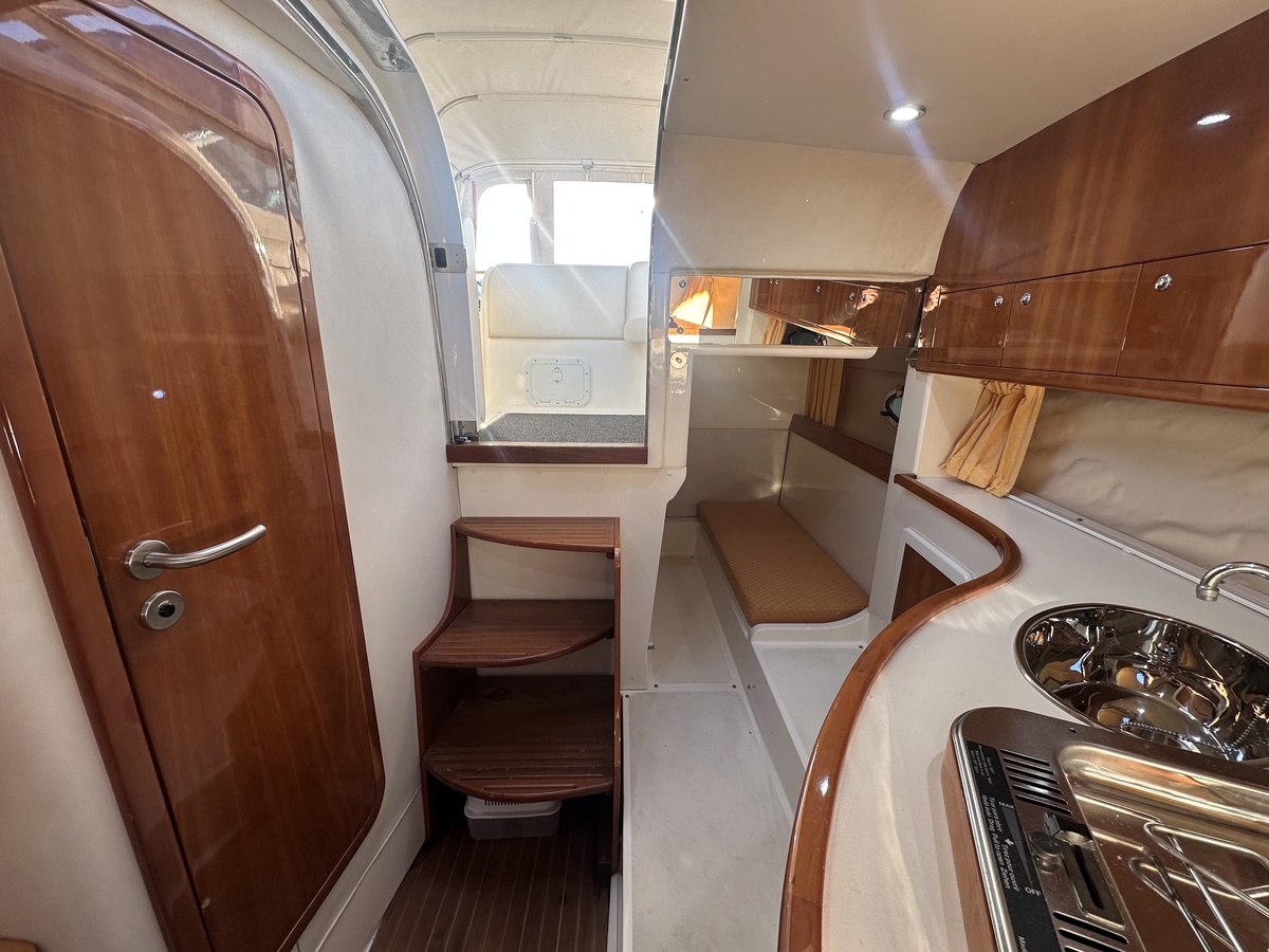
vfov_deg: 85.7
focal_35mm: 14
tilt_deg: -16.0
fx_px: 513
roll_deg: -1.1
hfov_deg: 102.1
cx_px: 634
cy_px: 476
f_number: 2.2
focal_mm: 2.22
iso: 40
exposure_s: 1/111
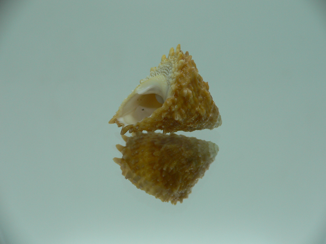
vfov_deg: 40.7
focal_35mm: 35
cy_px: 122
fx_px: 330
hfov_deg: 52.6
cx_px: 163
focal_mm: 4.6
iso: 80
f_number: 2.8
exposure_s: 1/60
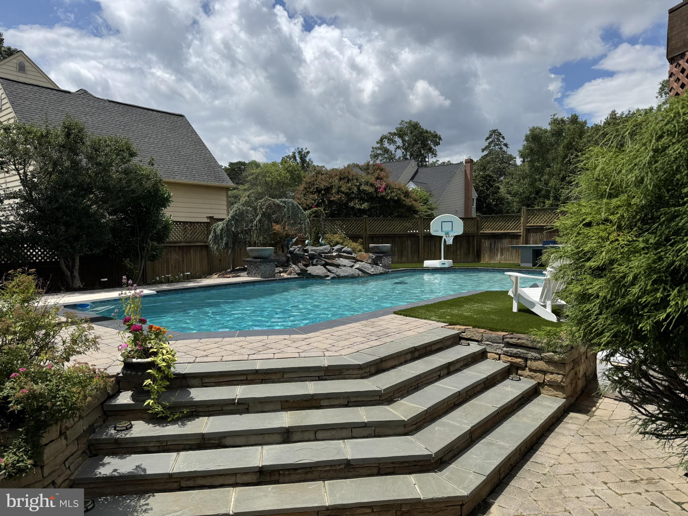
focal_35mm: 24
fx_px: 477
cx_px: 344
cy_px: 258
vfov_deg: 56.8
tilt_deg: -3.1
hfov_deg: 71.6
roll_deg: +0.1
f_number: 1.78
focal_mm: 6.76
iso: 80
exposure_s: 1/7937
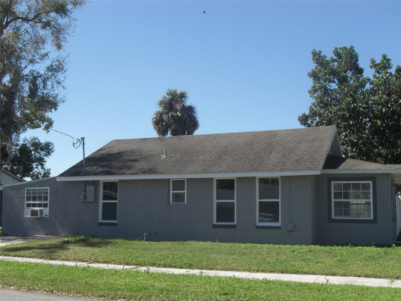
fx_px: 487
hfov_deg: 44.8
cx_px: 200
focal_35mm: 42
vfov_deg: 34.3
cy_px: 150
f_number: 5.6
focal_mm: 7.7
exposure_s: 1/350
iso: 80
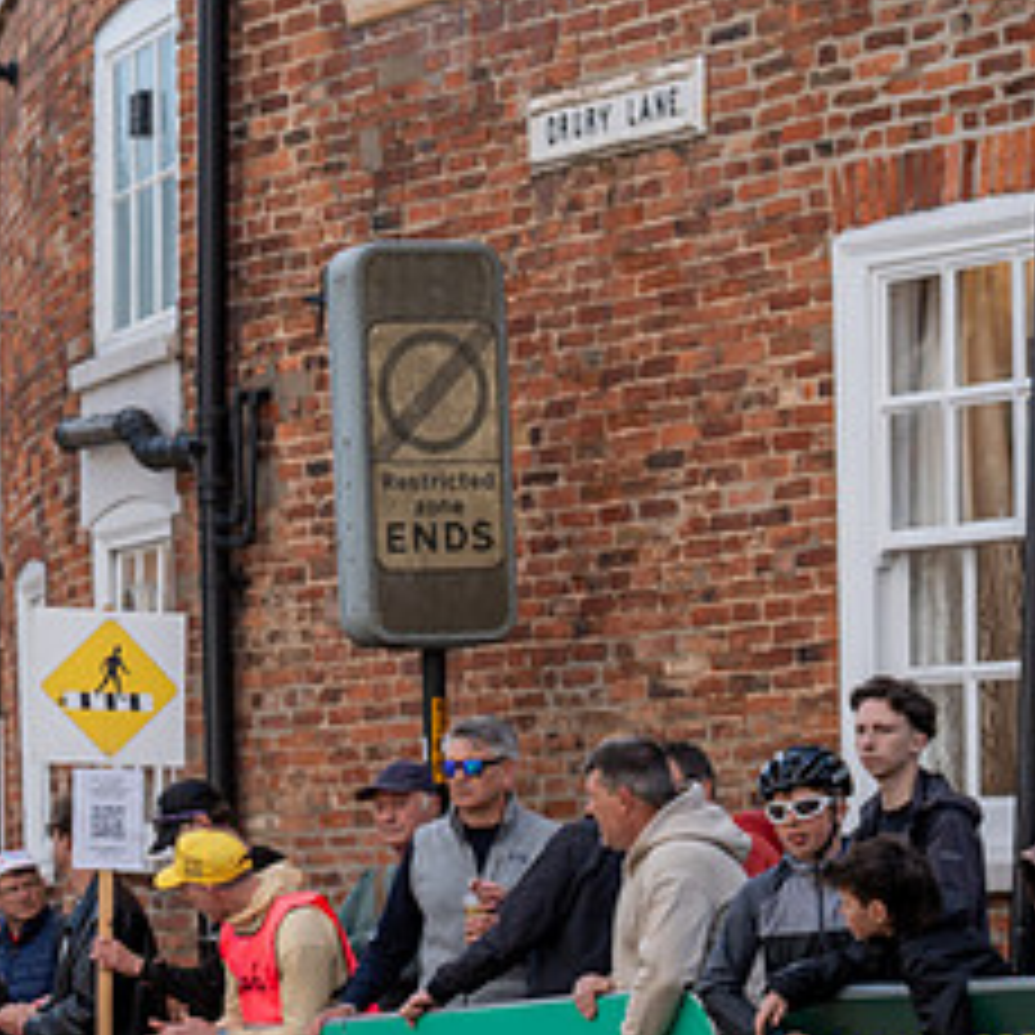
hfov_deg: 10.3
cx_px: -252
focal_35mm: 166
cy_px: 848
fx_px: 5615
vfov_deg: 10.5
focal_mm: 70
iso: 320
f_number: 5
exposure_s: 1/1000
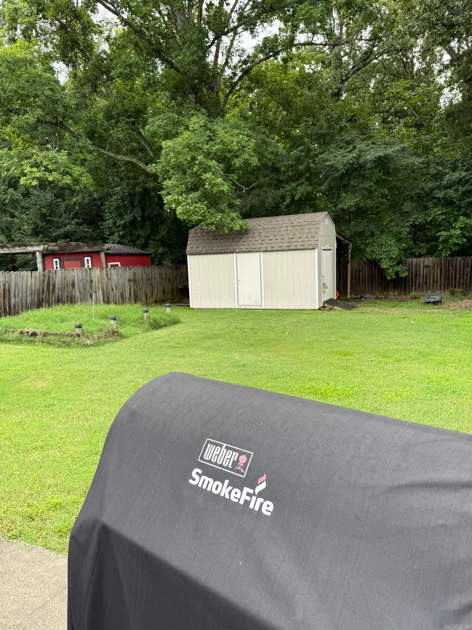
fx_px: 436
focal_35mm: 24
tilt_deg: -6.8
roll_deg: +1.8
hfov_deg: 56.8
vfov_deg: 71.6
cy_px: 315
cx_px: 236
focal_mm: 6.76
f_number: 1.78
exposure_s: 1/438
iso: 80
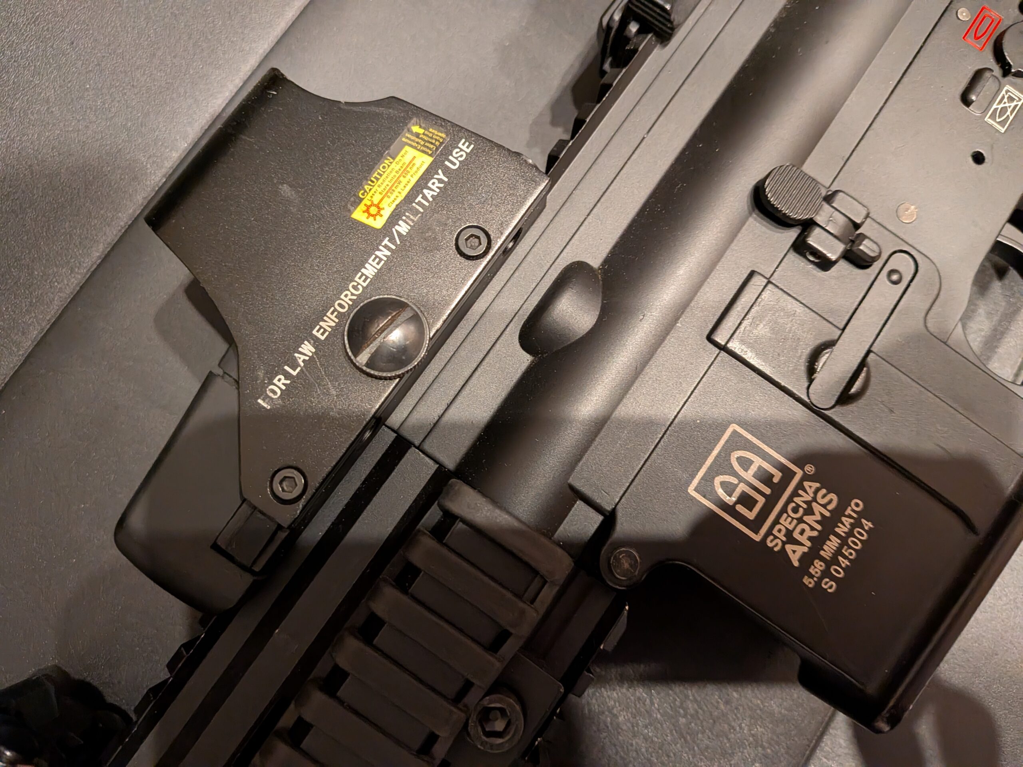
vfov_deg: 56.8
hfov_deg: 71.6
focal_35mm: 24
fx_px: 709
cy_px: 384
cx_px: 512
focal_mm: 4.53
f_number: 1.7
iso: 1363
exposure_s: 1/33.3
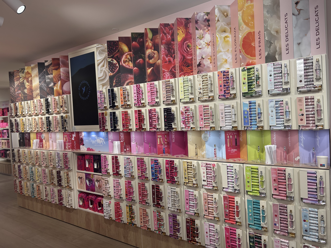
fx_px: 249
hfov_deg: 67.3
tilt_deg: -1.8
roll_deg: +3.1
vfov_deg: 53.1
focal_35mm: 26
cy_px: 124
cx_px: 166
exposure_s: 1/709
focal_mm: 5.7
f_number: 1.5
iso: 50
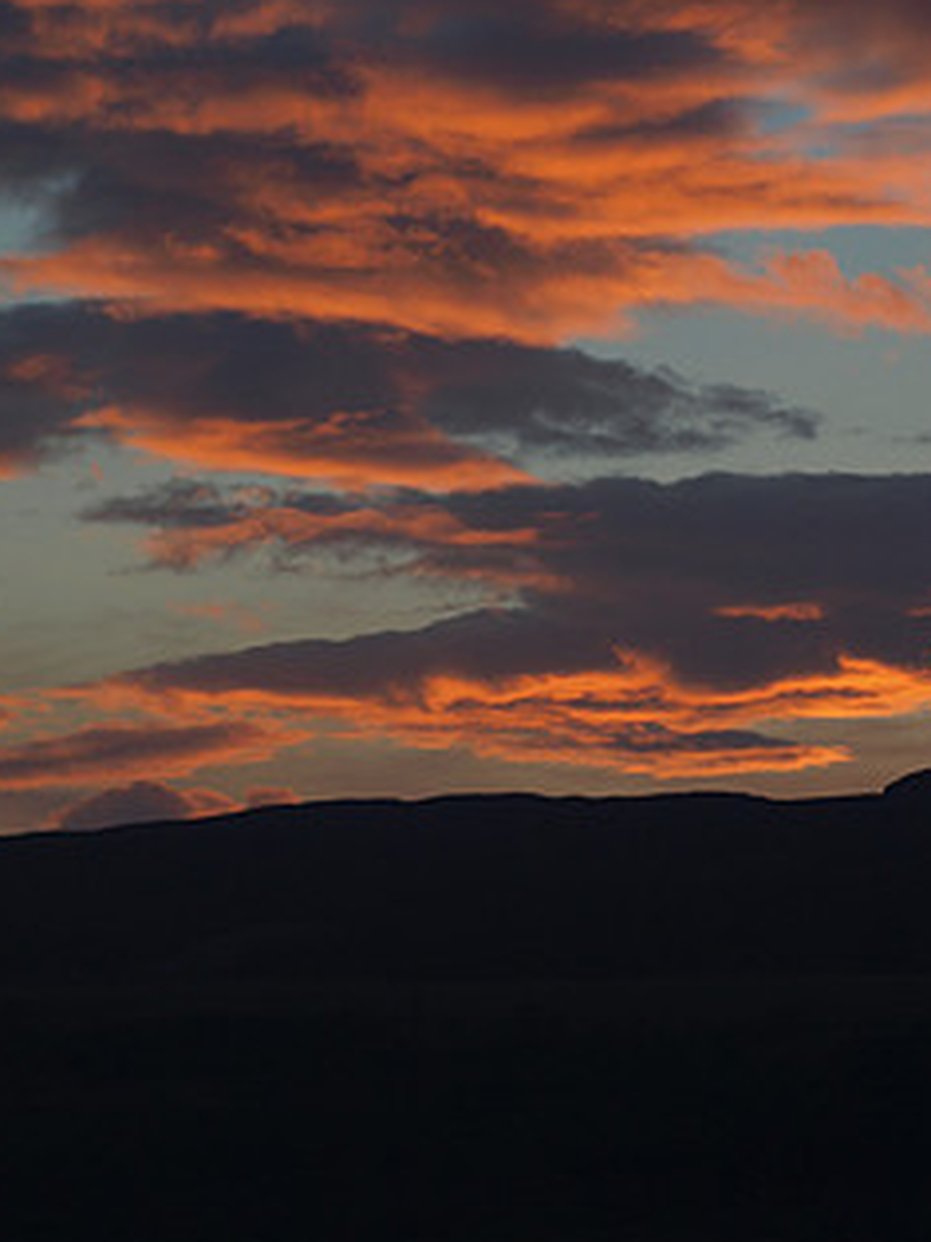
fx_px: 5131
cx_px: 609
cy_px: 453
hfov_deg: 10.4
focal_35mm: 143
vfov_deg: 13.8
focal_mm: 50
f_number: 8
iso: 100
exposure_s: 1/80
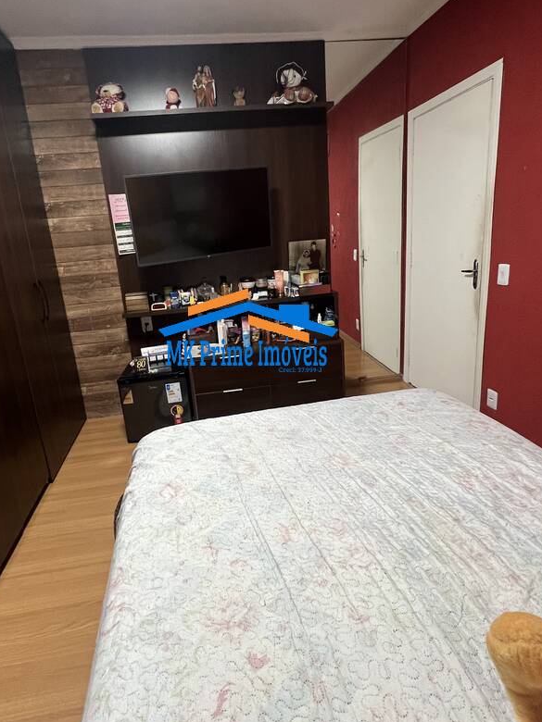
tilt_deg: -14.0
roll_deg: +5.0
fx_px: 376
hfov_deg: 71.5
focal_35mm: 18
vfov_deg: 87.6
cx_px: 248
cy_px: 331
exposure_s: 1/60
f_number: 1.8
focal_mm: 1.57
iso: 250
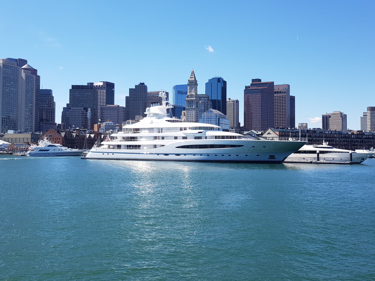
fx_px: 282
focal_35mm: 26
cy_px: 140
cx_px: 188
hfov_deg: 67.3
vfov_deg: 53.1
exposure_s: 1/1800
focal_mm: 4.2
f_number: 1.7
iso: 40
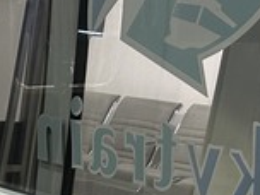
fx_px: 999
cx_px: -226
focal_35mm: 133
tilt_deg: -23.3
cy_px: 444
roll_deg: -1.8
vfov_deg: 10.0
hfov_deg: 13.2
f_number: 1.5
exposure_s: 1/60
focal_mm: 5.7
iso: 100
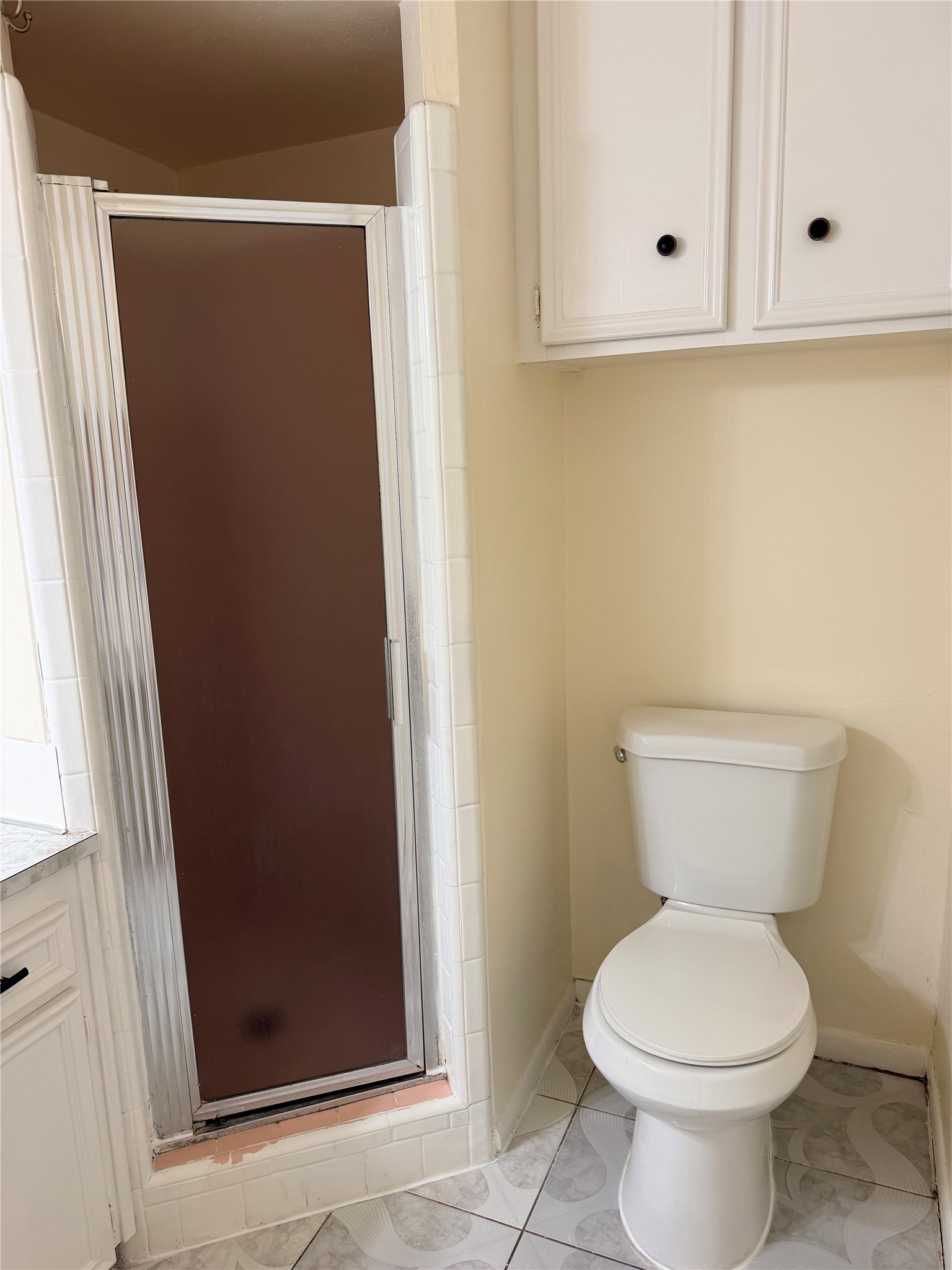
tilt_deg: -11.6
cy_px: 635
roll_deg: +1.5
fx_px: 880
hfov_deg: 56.8
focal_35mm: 24
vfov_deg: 71.6
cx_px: 476
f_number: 1.78
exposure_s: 1/60
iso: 125
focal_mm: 6.76
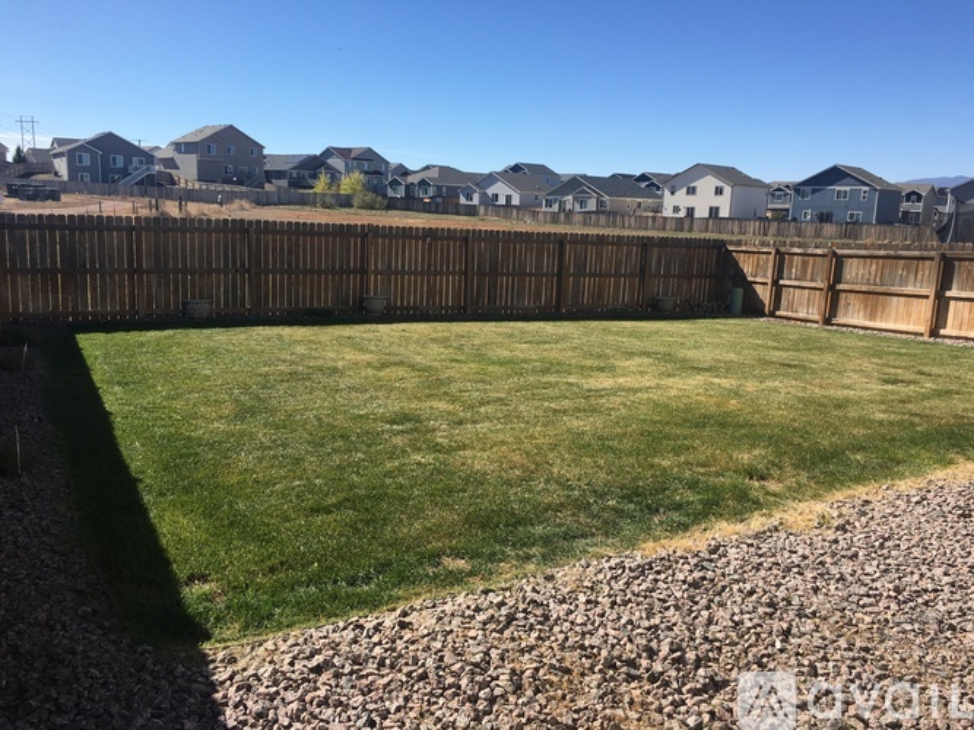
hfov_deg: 61.7
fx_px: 816
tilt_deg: -10.6
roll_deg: -2.3
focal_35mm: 29
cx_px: 487
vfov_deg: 48.2
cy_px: 365
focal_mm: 4.15
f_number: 2.2
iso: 25
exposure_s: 1/1451
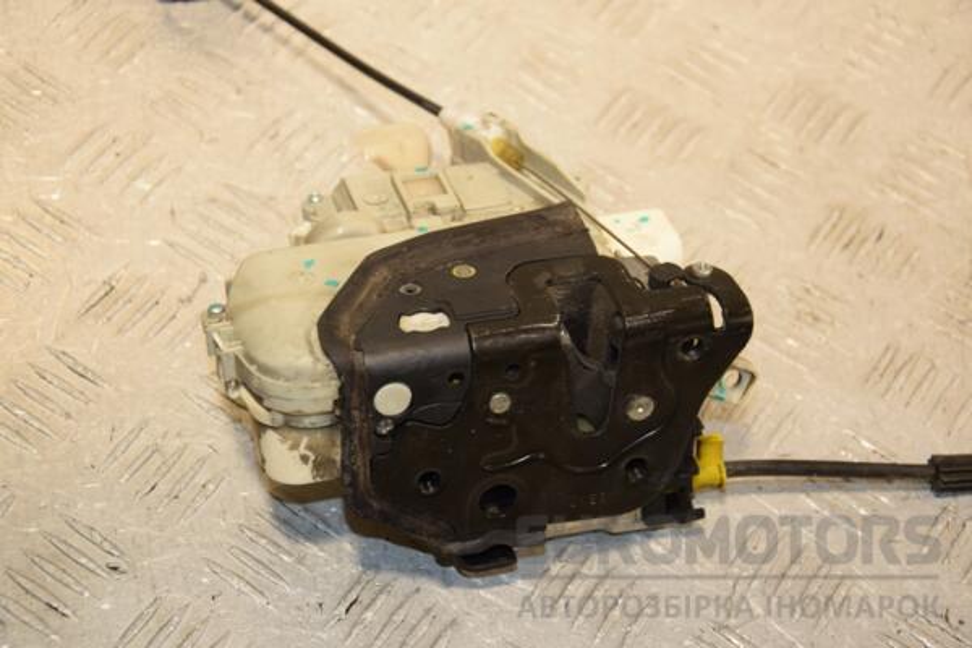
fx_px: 2106
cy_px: 324
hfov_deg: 26.0
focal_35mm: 78
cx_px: 486
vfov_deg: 17.5
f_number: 5
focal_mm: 52
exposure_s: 1/200
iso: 800
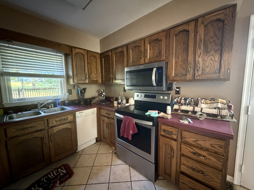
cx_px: 127
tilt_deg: -5.2
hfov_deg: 102.1
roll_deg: +0.7
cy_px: 95
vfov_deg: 85.7
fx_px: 103
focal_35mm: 14
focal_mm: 2.22
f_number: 2.2
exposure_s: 1/40
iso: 1000
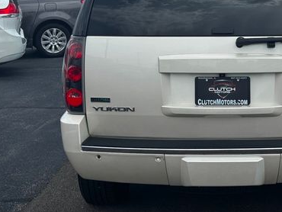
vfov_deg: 17.7
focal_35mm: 83
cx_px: 228
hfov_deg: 23.2
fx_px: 677
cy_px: 58
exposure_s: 1/3817
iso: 64
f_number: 1.78
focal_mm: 6.76
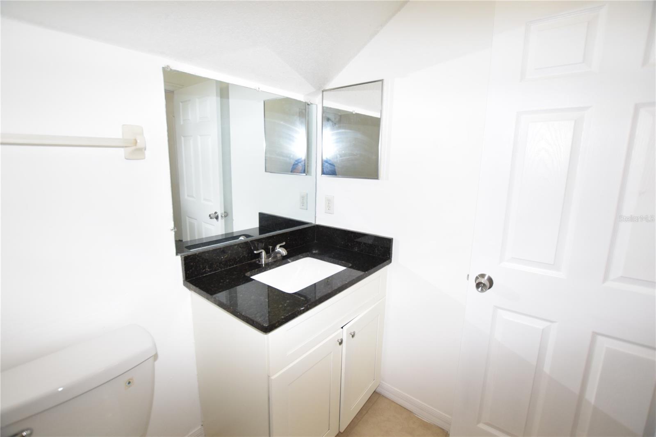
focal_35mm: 15
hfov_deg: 100.4
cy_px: 218
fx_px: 273
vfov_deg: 77.3
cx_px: 328
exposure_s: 1/80
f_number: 4.5
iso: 800
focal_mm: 10
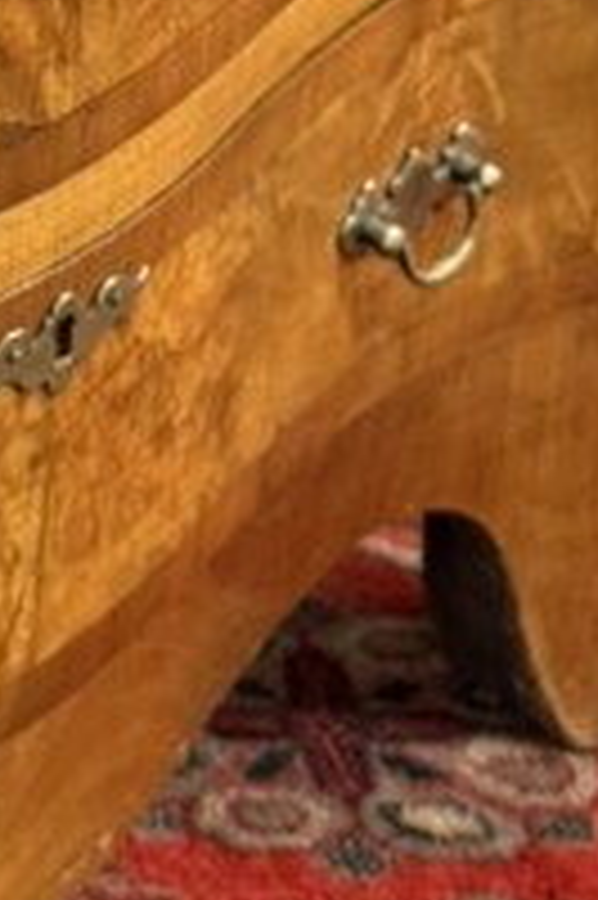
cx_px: -598
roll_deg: +0.6
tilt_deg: -24.4
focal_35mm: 150
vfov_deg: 12.9
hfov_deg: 8.6
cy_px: -468
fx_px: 3744
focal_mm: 6.76
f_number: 1.78
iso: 250
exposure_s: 1/50
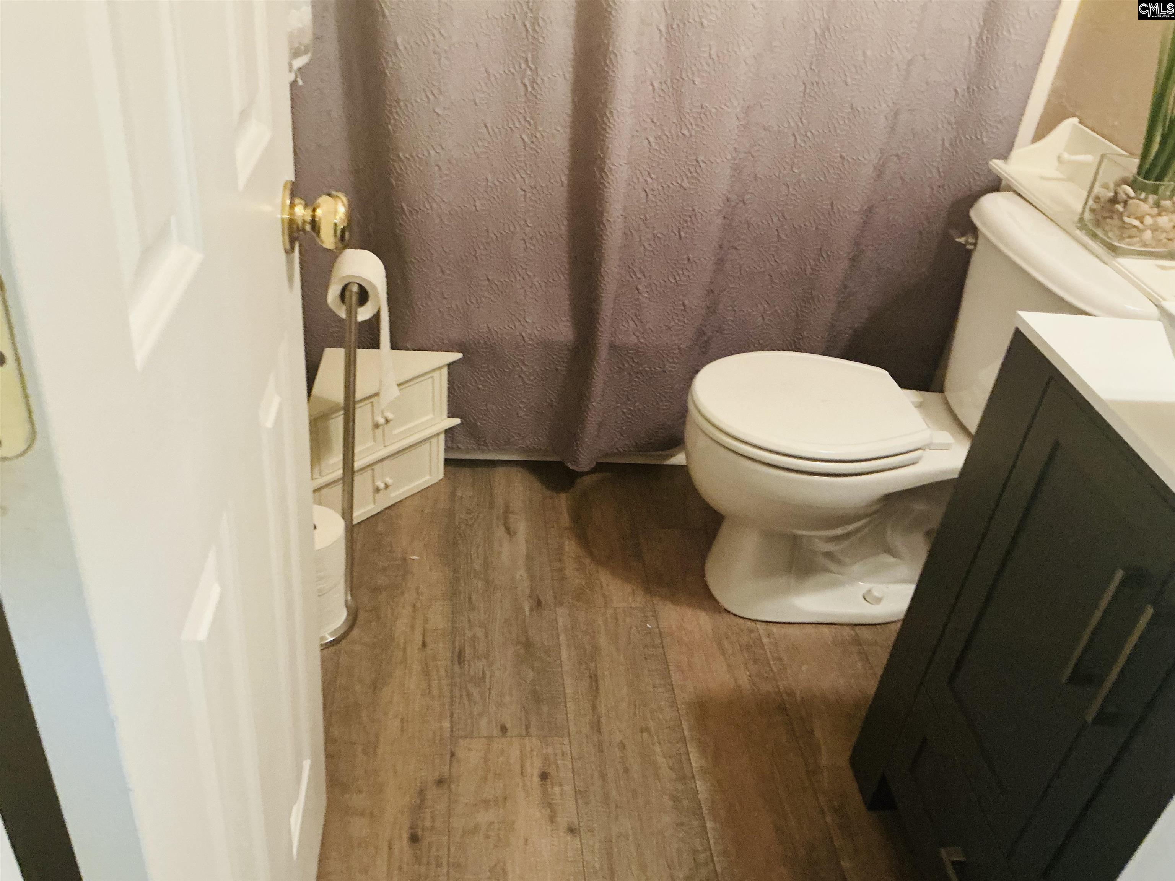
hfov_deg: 61.7
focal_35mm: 29
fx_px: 984
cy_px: 440
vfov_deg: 48.2
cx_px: 588
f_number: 1.8
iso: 320
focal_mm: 3
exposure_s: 1/30
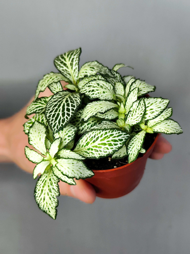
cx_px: 95
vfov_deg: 73.9
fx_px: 168
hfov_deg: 58.9
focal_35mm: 23
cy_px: 127
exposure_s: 1/67.1
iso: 1300
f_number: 1.69
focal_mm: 7.01
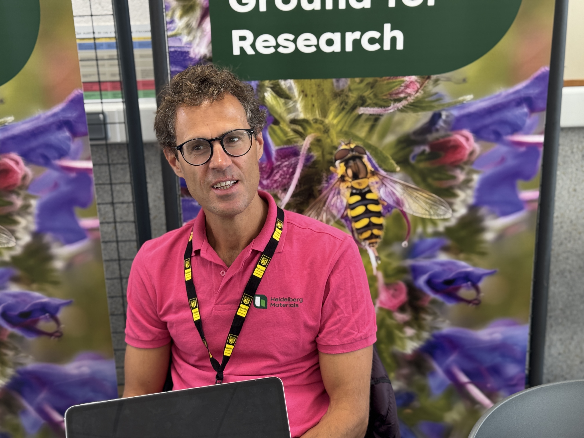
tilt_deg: -17.0
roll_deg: +2.2
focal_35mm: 48
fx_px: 810
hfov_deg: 39.7
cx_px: 292
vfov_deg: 30.3
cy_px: 219
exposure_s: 1/61
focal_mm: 6.76
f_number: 1.78
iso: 100
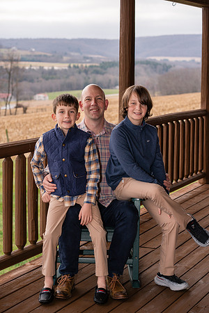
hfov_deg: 16.1
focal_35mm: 85
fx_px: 740
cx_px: 104
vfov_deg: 23.9
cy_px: 156
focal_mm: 85
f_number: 5.6
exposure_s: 1/250
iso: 320
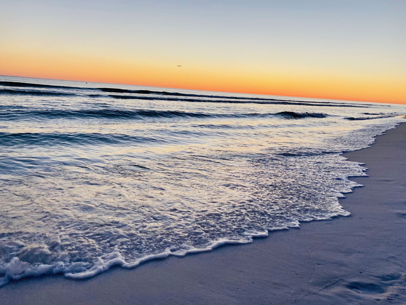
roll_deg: -3.8
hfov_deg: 63.4
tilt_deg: -9.7
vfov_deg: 49.7
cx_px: 203
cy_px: 152
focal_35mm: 28
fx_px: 328
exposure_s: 1/121
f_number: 1.8
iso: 25
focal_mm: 3.99
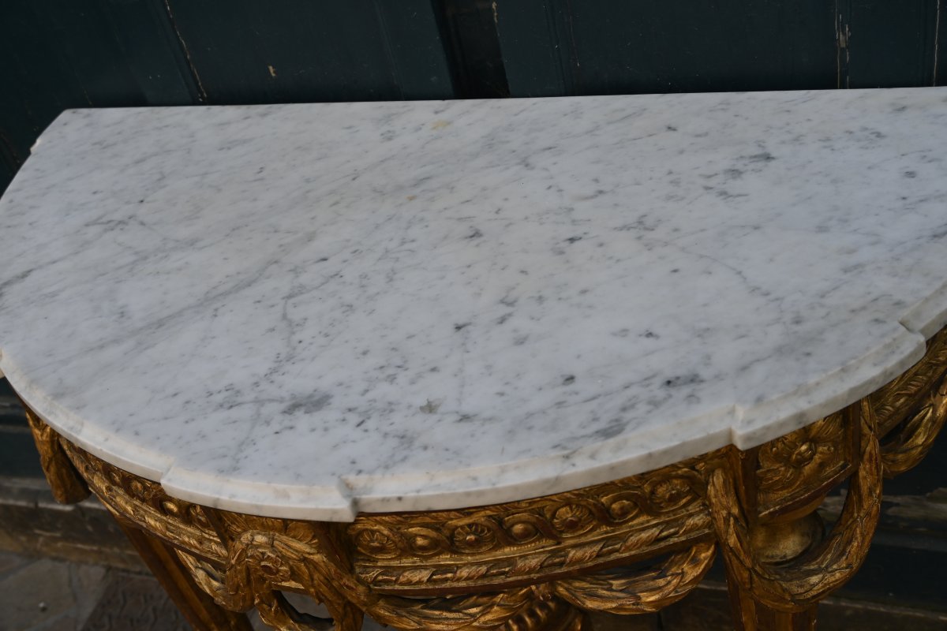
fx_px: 1065
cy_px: 316
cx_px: 474
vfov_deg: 33.0
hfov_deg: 47.9
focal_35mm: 40
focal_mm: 27
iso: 110
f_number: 5.6
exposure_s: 1/250
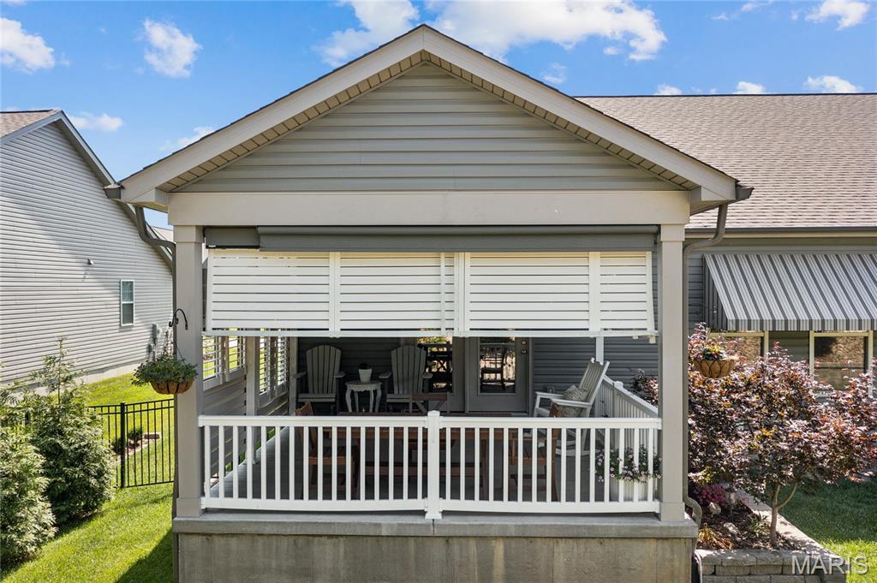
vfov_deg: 46.3
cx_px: 438
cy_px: 292
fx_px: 682
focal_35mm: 28
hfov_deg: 65.5
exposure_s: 1/40
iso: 100
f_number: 3.2
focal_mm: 10.3
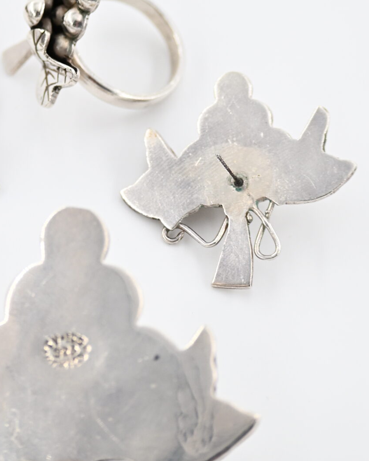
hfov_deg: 9.0
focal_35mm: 171
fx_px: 2335
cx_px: 40
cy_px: 164
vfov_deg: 11.3
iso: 400
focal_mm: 50
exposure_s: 1/400
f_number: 5
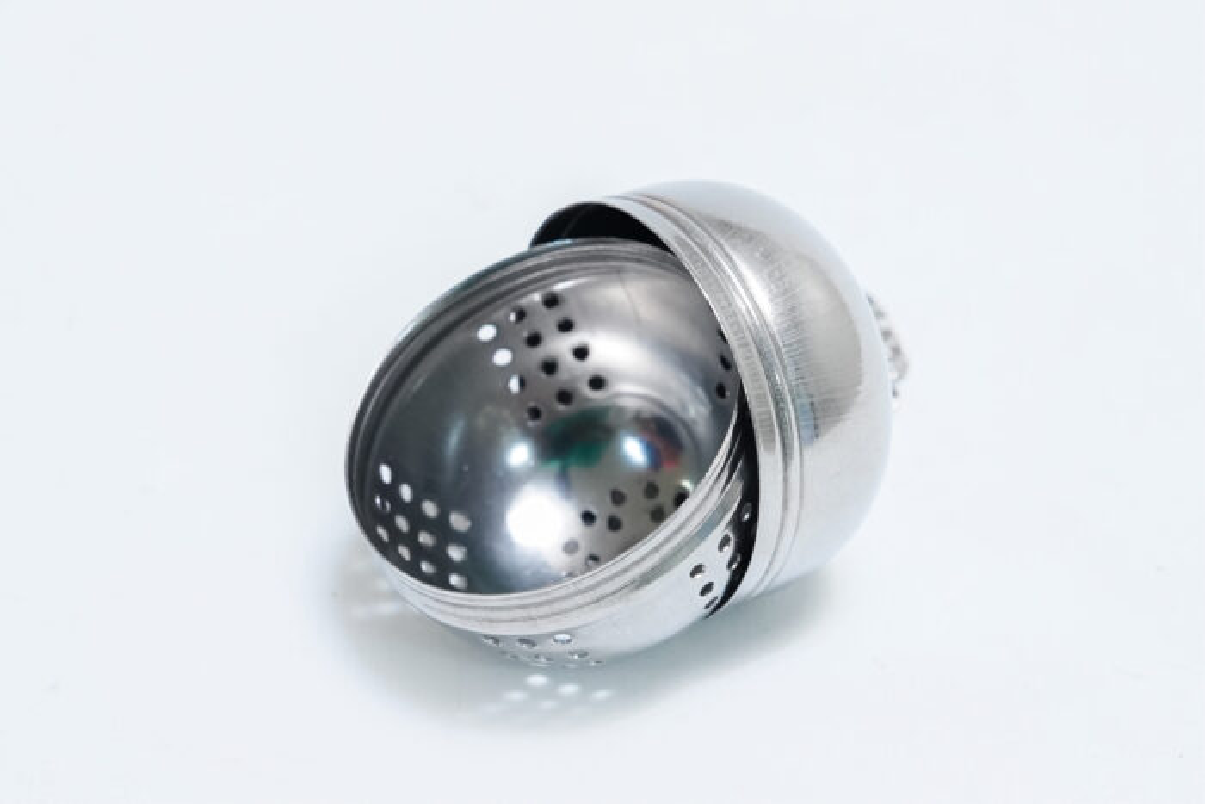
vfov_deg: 15.7
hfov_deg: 23.4
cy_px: 402
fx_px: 2912
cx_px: 602
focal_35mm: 87
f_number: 10
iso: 3200
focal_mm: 58
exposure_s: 1/125
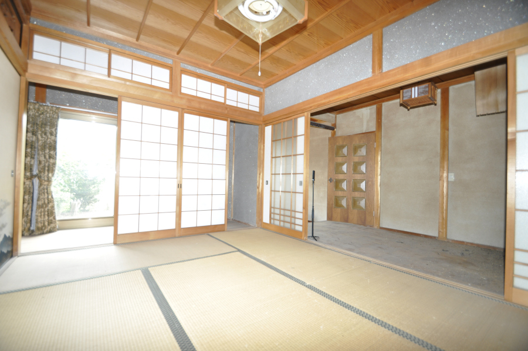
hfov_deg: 100.5
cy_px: 176
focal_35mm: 15
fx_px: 220
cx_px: 264
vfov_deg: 77.2
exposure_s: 1/60
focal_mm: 10
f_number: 4
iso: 400
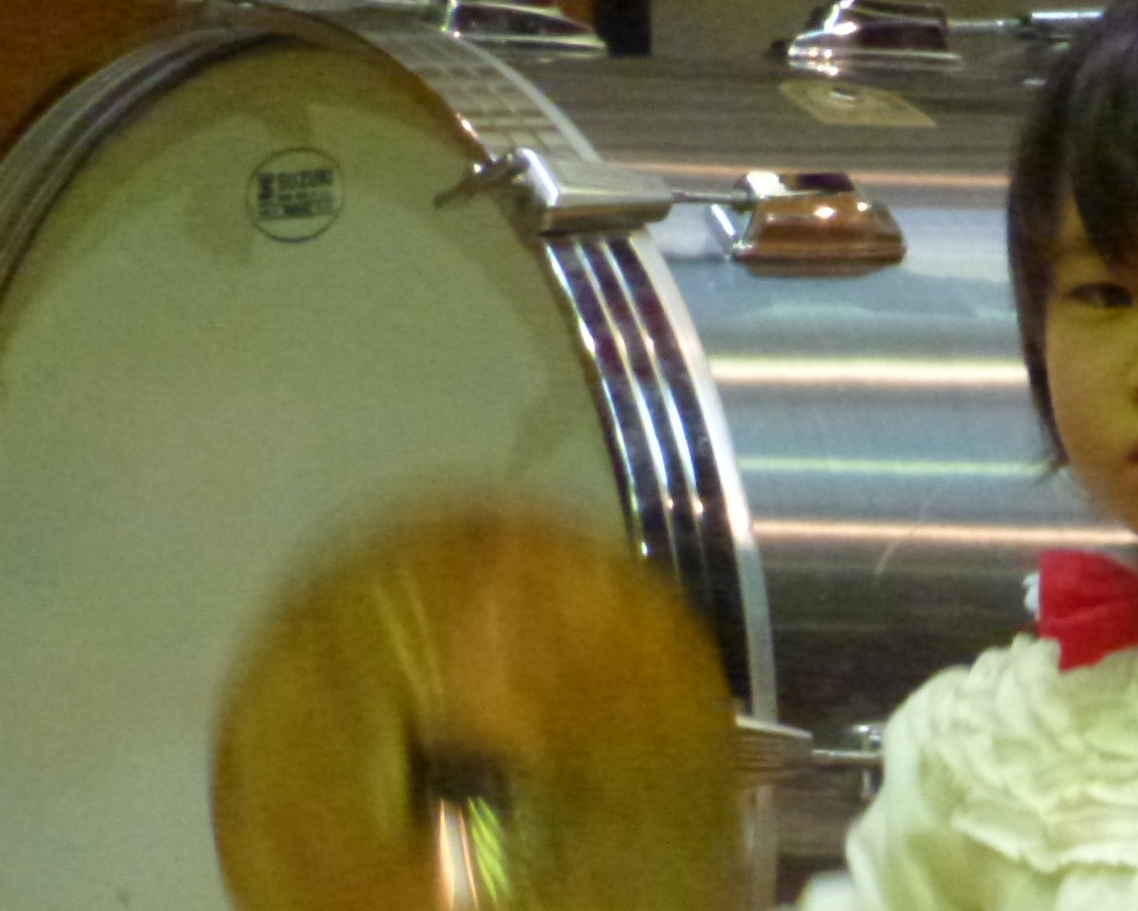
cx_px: 935
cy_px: 873
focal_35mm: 789
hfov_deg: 2.5
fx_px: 26583
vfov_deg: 2.0
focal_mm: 67
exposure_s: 1/30
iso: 1600
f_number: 5.9
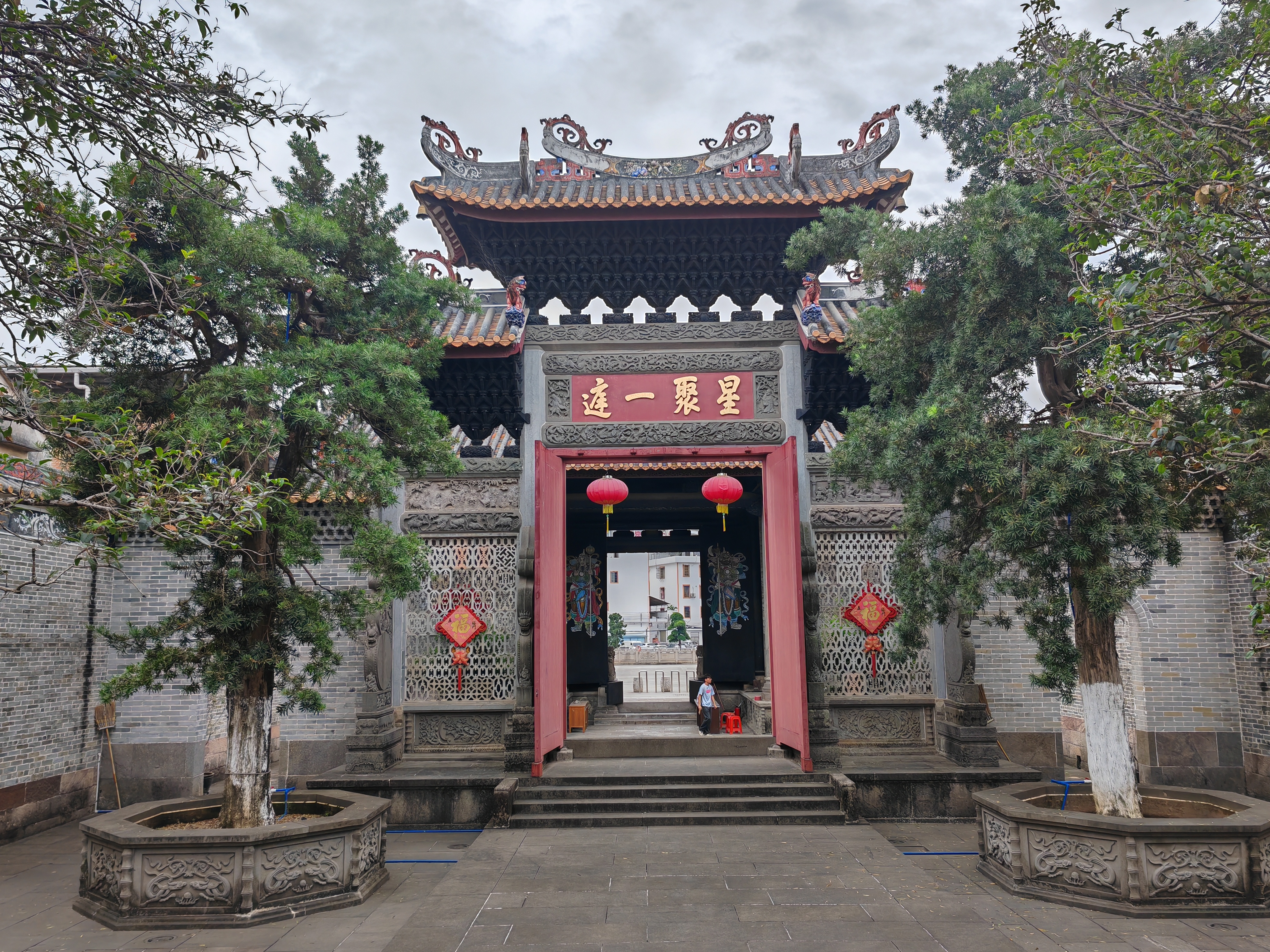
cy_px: 476
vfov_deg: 48.2
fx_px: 1064
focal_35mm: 29
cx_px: 635
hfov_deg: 61.7
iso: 50
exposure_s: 1/620
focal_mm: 6.12
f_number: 1.9
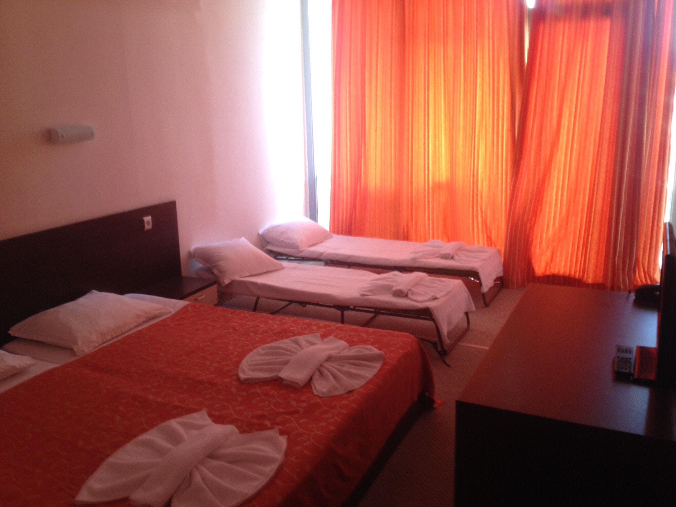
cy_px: 254
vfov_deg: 40.7
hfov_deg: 52.6
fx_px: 683
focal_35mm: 35
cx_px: 338
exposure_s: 1/20
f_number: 2.4
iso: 64
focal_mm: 4.28
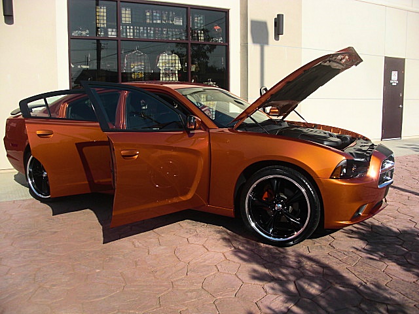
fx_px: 436
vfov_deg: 39.7
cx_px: 210
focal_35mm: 36
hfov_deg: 51.4
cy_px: 157
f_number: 7.9
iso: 50
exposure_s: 1/160
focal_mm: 6.3
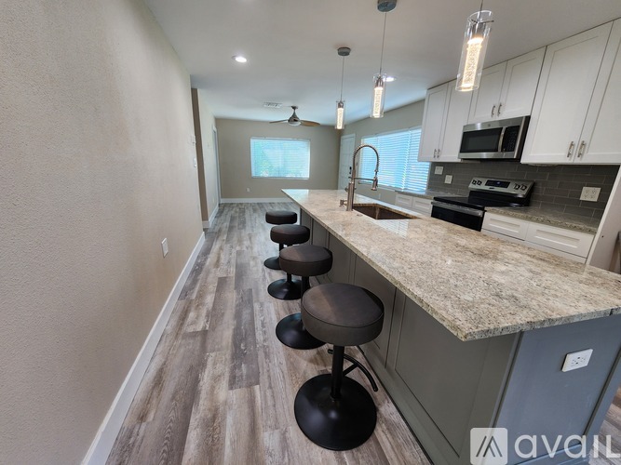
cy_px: 232
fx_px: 233
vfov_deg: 89.9
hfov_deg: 106.2
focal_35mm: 13
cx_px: 310
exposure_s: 1/60
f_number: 2.2
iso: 125
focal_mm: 2.2
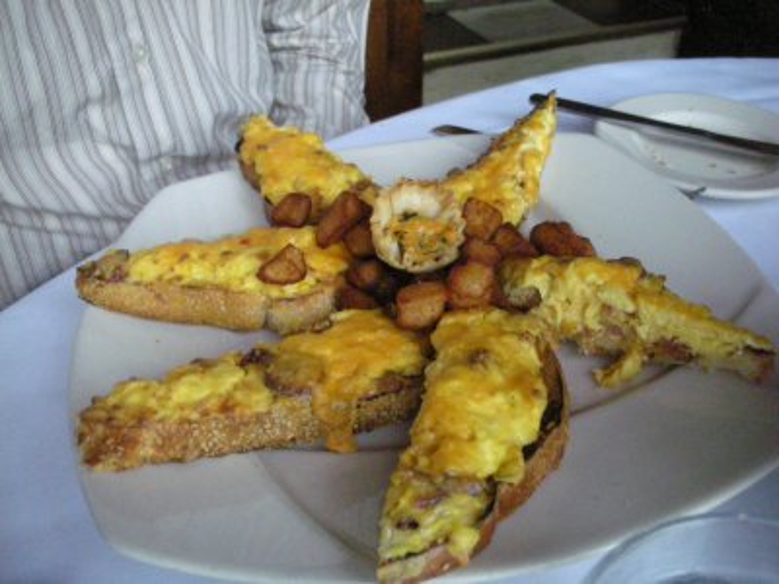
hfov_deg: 52.6
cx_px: 390
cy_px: 292
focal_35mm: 35
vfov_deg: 40.7
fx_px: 788
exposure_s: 1/65.6
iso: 800
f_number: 7.9
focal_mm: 5.8
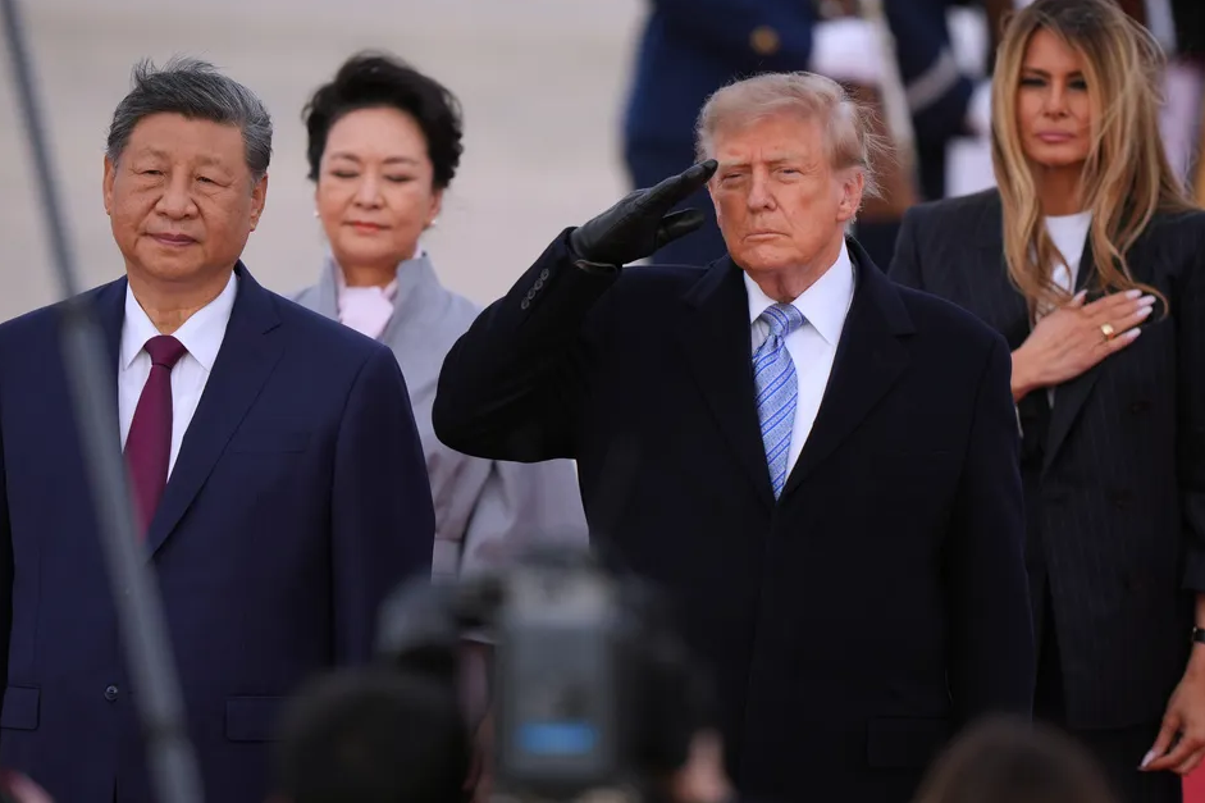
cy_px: 400
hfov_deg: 3.2
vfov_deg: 2.1
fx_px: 21852
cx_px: 599
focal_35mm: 653
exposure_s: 1/1000
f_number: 2.8
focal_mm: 400
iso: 320
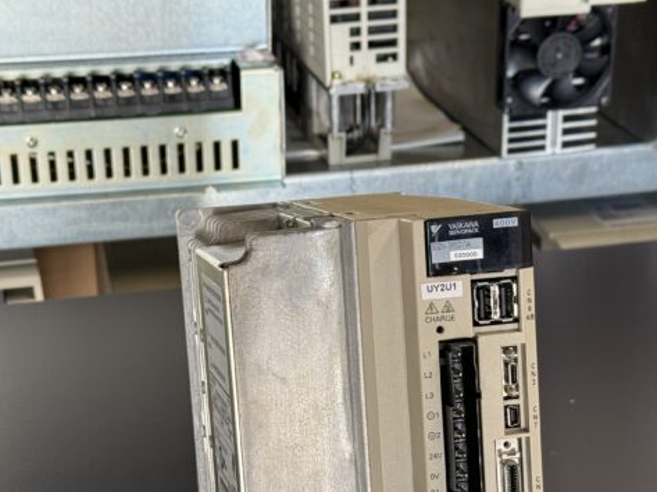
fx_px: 1479
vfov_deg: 18.8
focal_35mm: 78
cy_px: 357
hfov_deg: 25.0
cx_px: 310
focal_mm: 6.76
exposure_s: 1/100
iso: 80
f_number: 1.78
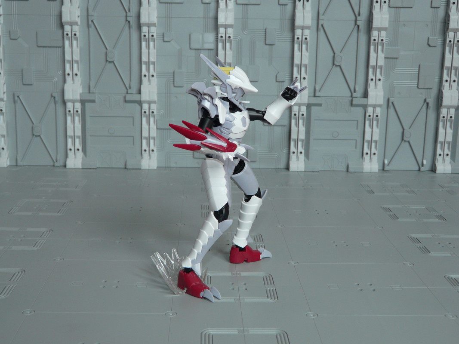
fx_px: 597
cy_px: 172
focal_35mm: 45
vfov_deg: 32.2
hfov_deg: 42.1
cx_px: 230
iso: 100
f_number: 3.2
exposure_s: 1/100
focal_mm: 7.4
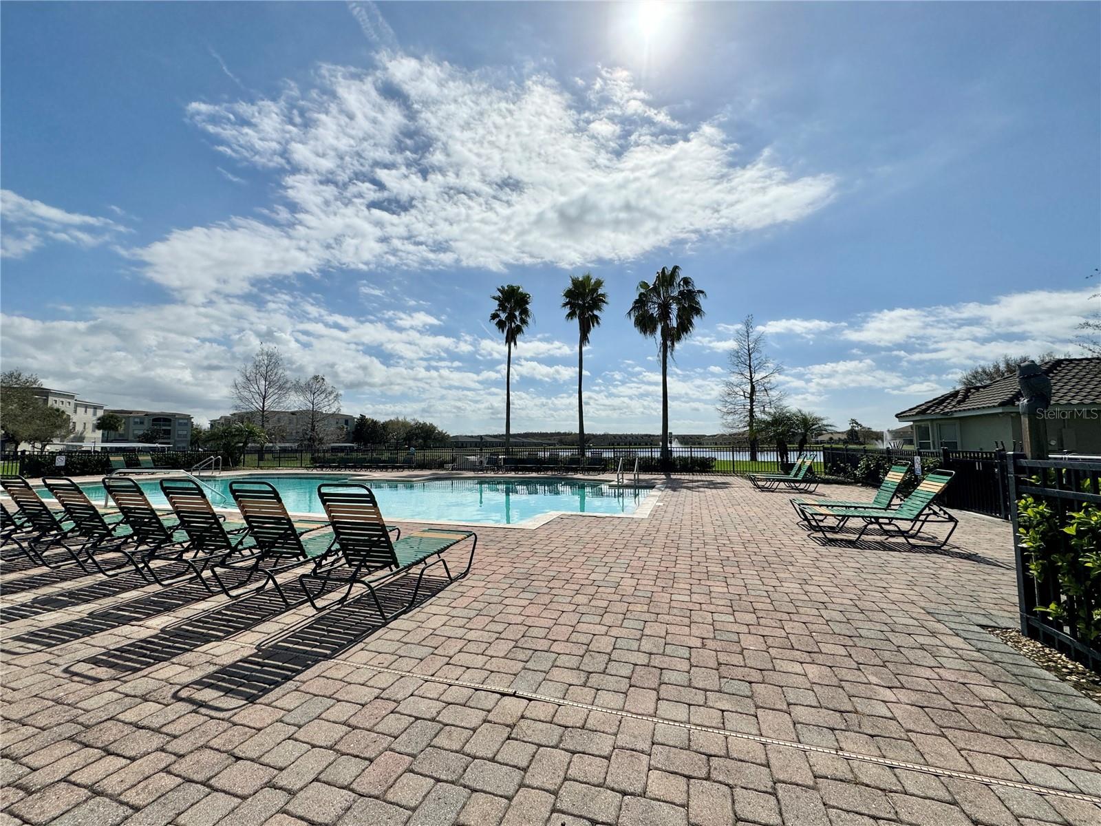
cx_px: 550
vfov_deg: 85.7
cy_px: 413
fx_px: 445
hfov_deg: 102.1
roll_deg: +0.4
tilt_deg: +3.5
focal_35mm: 14
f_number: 2.2
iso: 40
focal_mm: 2.22
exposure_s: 1/7299
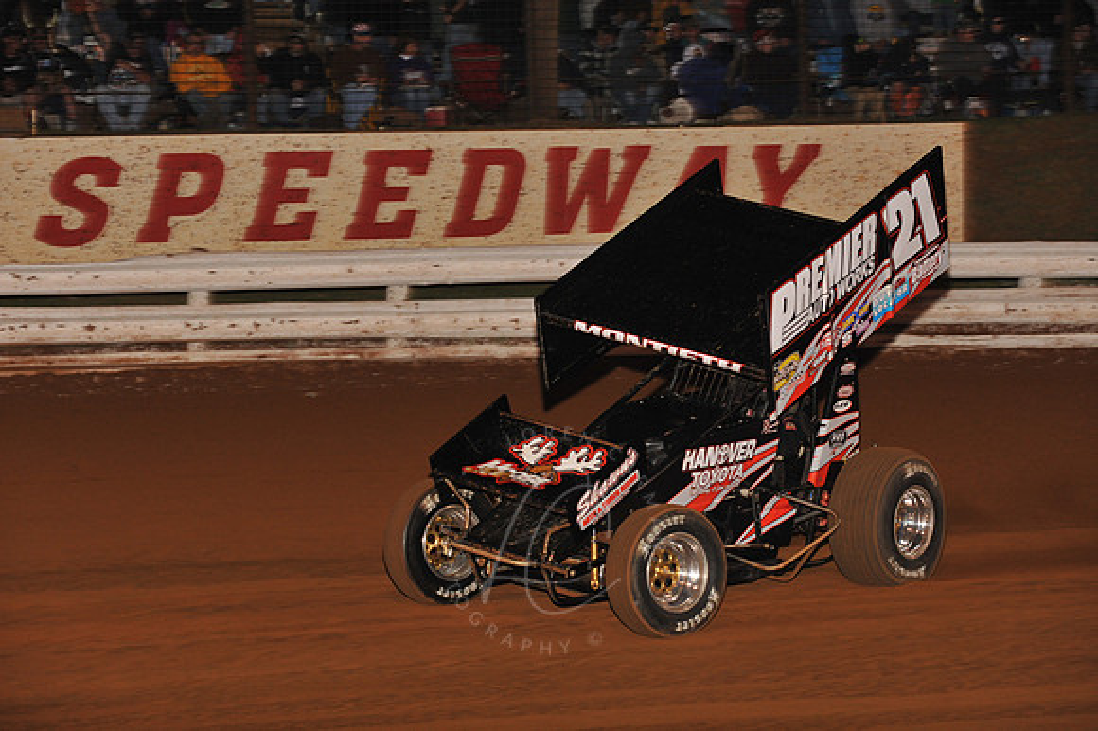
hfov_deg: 17.1
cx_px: 549
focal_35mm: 120
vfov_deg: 11.4
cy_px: 366
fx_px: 3658
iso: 1250
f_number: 6.3
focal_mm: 120
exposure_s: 1/320
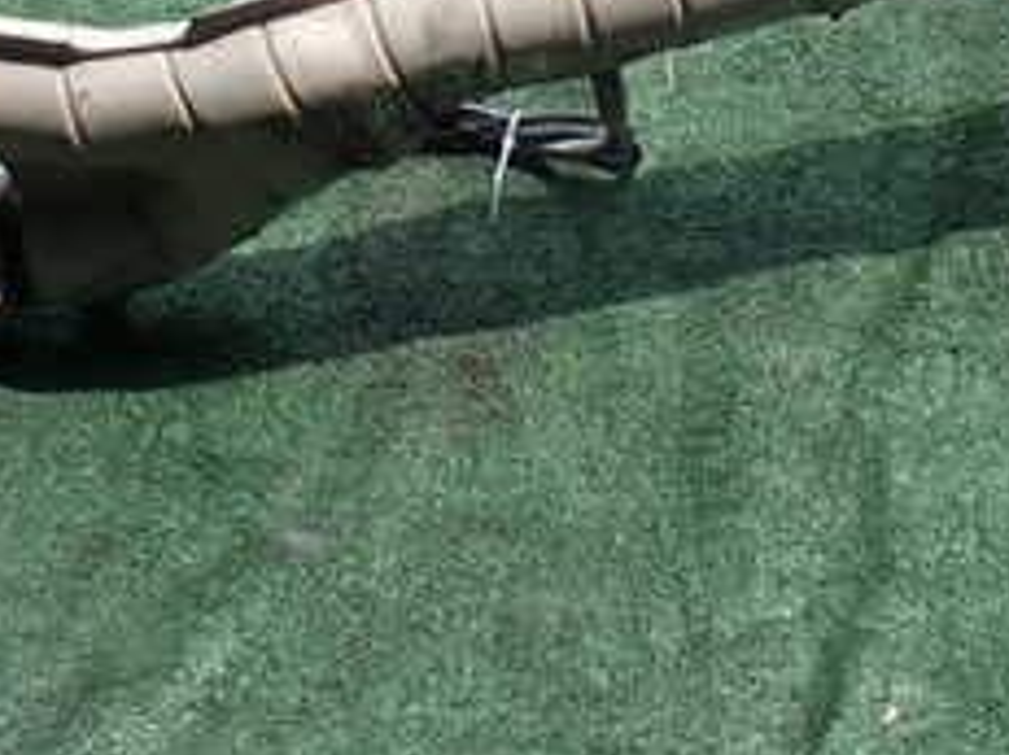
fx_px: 2272
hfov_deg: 25.0
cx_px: 563
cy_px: 9
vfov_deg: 18.4
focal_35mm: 78
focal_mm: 5.4
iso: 100
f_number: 3.2
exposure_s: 1/500
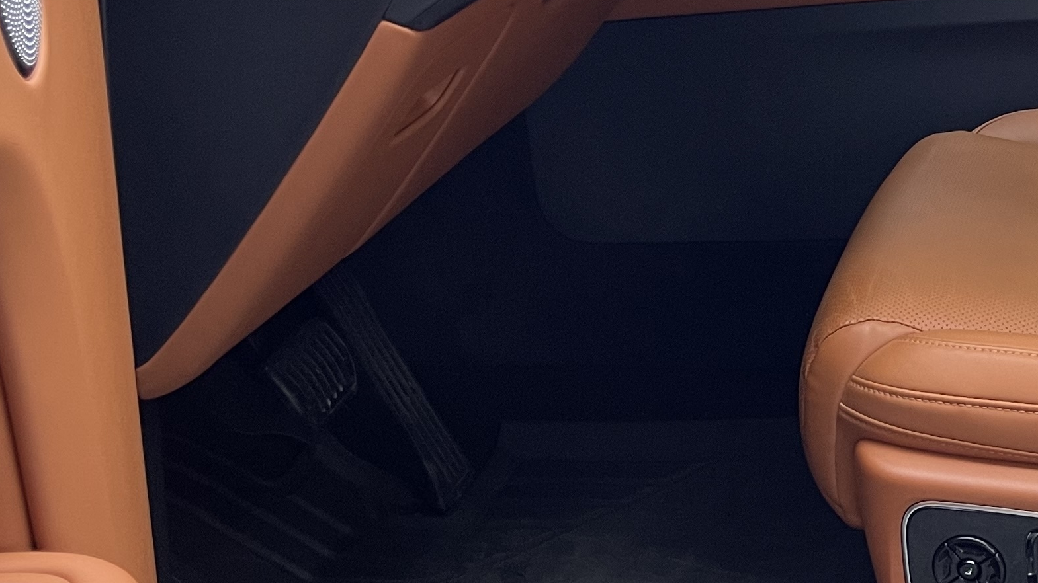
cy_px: -99
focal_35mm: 70
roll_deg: +0.2
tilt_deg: -12.3
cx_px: 1078
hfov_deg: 28.0
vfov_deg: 16.6
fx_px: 1926
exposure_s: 1/50
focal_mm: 5.1
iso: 80
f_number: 1.6
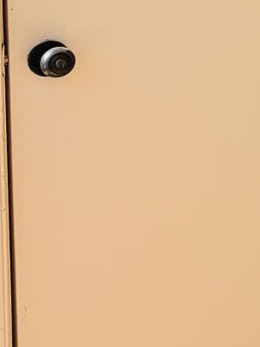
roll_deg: +1.0
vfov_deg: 25.5
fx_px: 701
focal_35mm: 70
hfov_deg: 16.5
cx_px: 505
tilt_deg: -0.8
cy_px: -44
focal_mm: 2.22
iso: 40
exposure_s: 1/770
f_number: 2.2
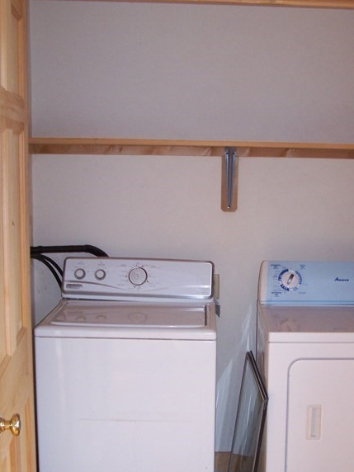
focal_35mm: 51
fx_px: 695
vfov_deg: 37.3
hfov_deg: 28.4
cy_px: 284
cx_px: 235
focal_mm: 6.3
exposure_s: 1/60
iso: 140
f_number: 2.8
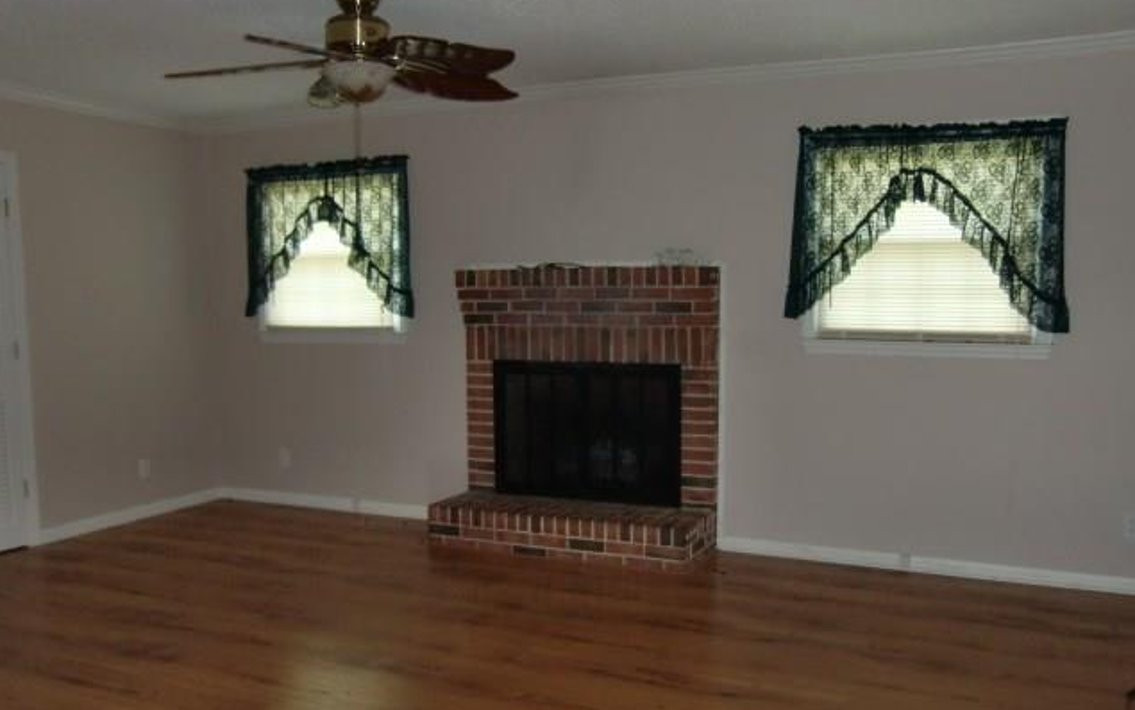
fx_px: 959
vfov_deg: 40.5
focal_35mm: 31
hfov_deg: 61.2
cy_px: 402
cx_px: 565
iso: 250
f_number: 3.5
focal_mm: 5.2
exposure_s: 1/50
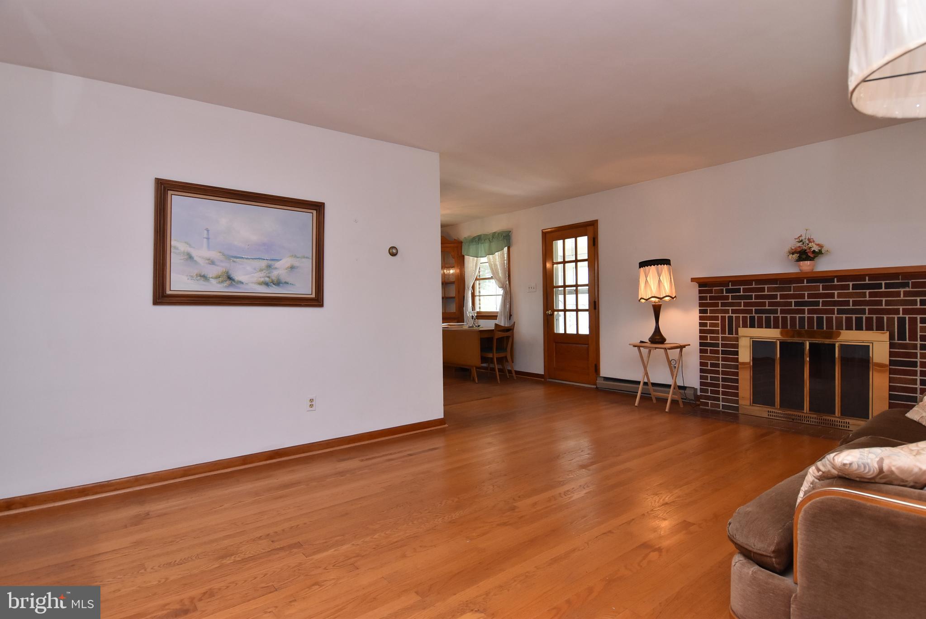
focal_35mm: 18
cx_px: 463
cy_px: 310
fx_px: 463
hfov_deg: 90.0
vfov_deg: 67.5
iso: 800
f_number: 6.3
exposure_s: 1/80
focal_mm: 12
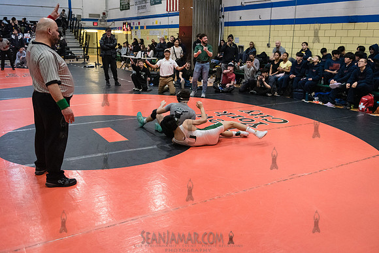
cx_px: 190
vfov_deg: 38.9
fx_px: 358
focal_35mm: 34
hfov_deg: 55.8
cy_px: 126
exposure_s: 1/640
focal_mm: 34
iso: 8000
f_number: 3.2
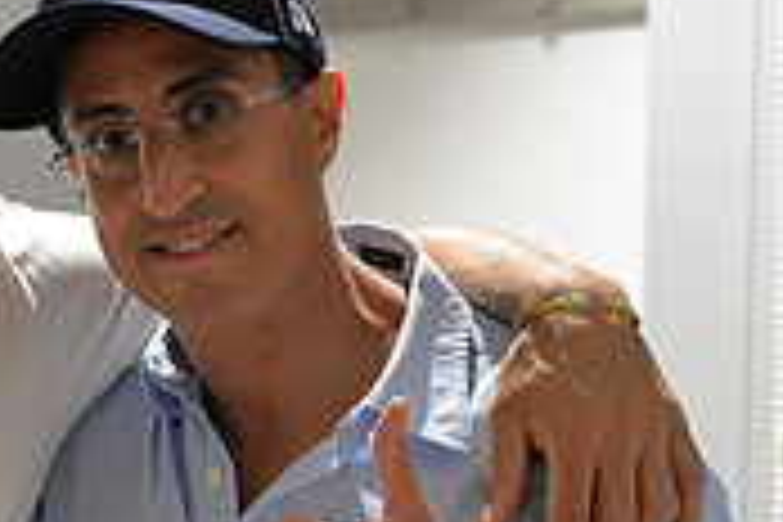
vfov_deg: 10.7
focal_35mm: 127
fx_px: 2762
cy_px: 475
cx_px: 76
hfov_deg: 15.9
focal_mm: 38
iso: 800
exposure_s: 1/50
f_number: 2.8
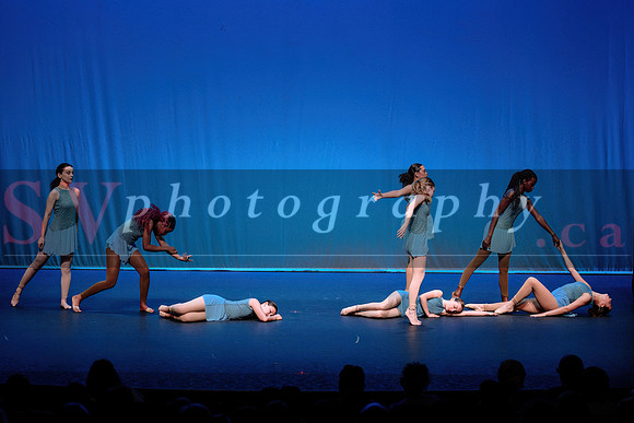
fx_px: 1702
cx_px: 317
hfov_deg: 21.1
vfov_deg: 14.2
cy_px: 183
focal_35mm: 97
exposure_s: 1/500
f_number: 2.8
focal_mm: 85
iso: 1250
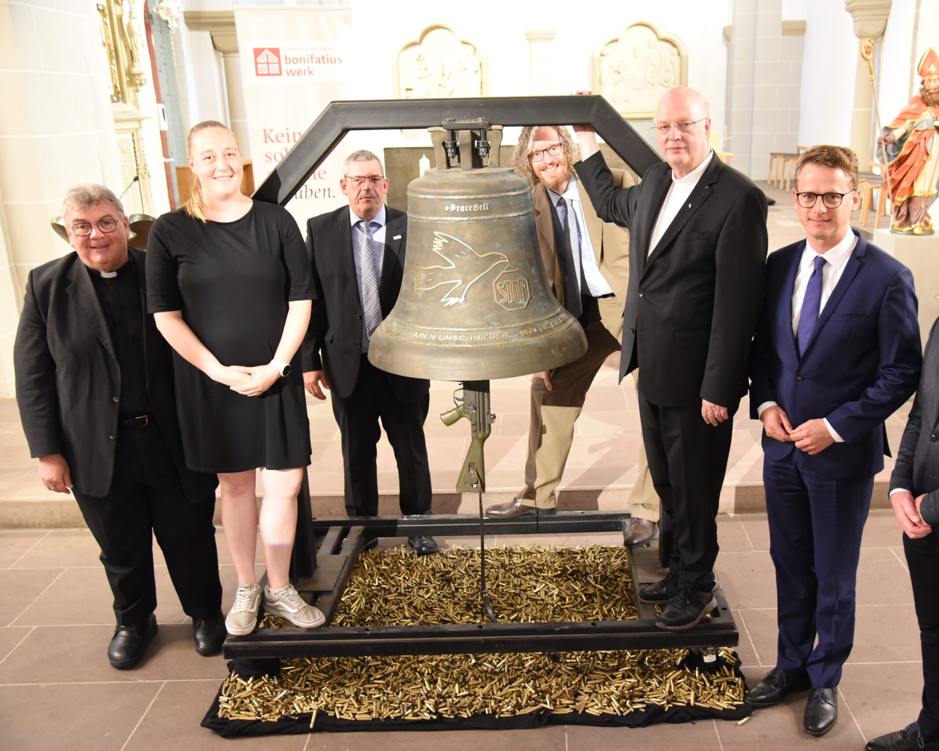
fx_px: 973
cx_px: 543
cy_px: 376
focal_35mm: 35
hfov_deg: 51.3
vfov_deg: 42.2
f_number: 4
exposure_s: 1/30
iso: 4000
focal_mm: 31
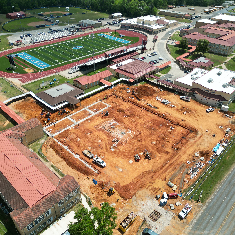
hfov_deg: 55.6
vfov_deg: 55.6
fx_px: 223
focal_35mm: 29
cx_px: 121
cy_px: 117
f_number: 1.7
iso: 160
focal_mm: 6.72
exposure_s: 1/4000
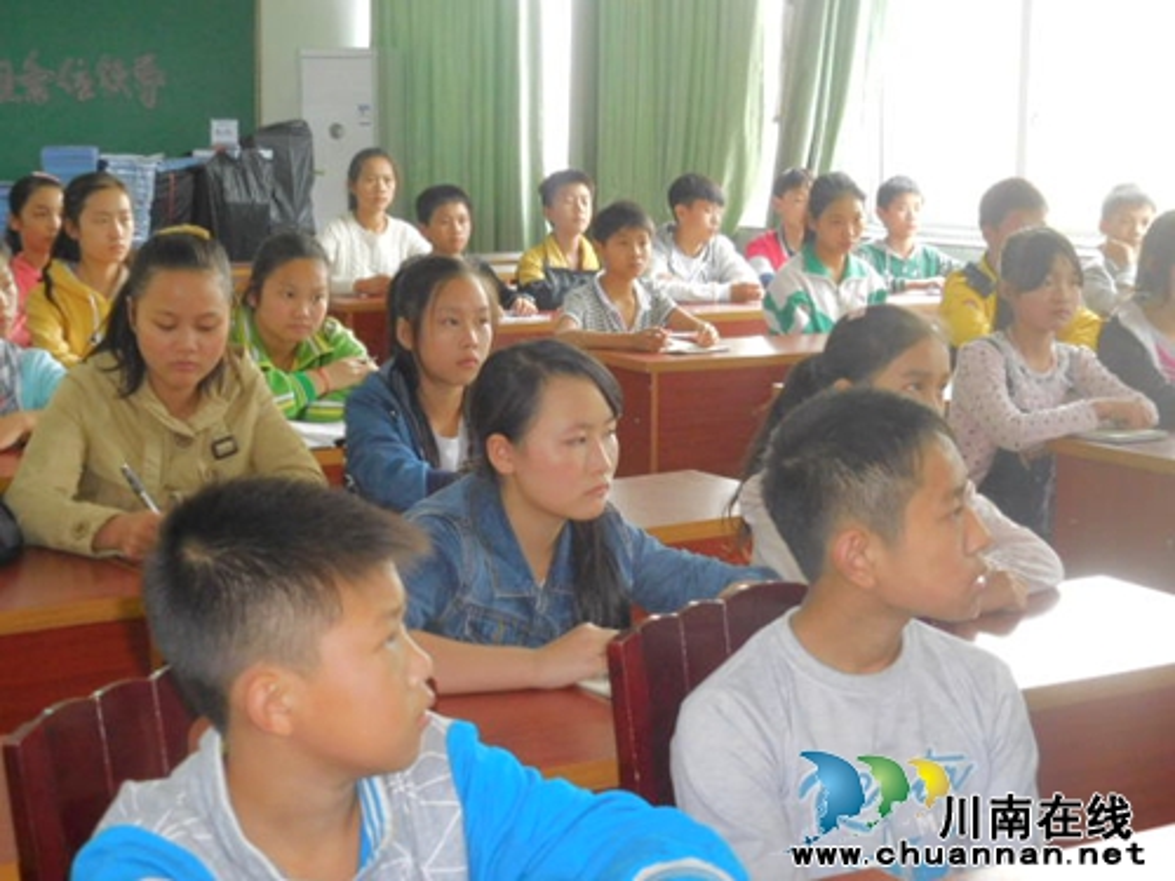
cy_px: 440
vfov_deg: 24.0
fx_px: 2071
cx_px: 588
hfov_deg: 31.7
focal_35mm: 61
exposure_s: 1/60
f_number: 4.5
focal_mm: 11
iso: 500
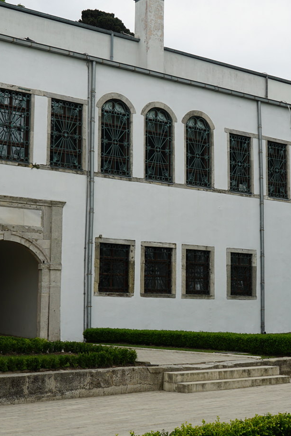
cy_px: 194
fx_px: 763
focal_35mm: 63
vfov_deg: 31.9
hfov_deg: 21.5
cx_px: 184
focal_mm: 32
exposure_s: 1/160
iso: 100
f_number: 8
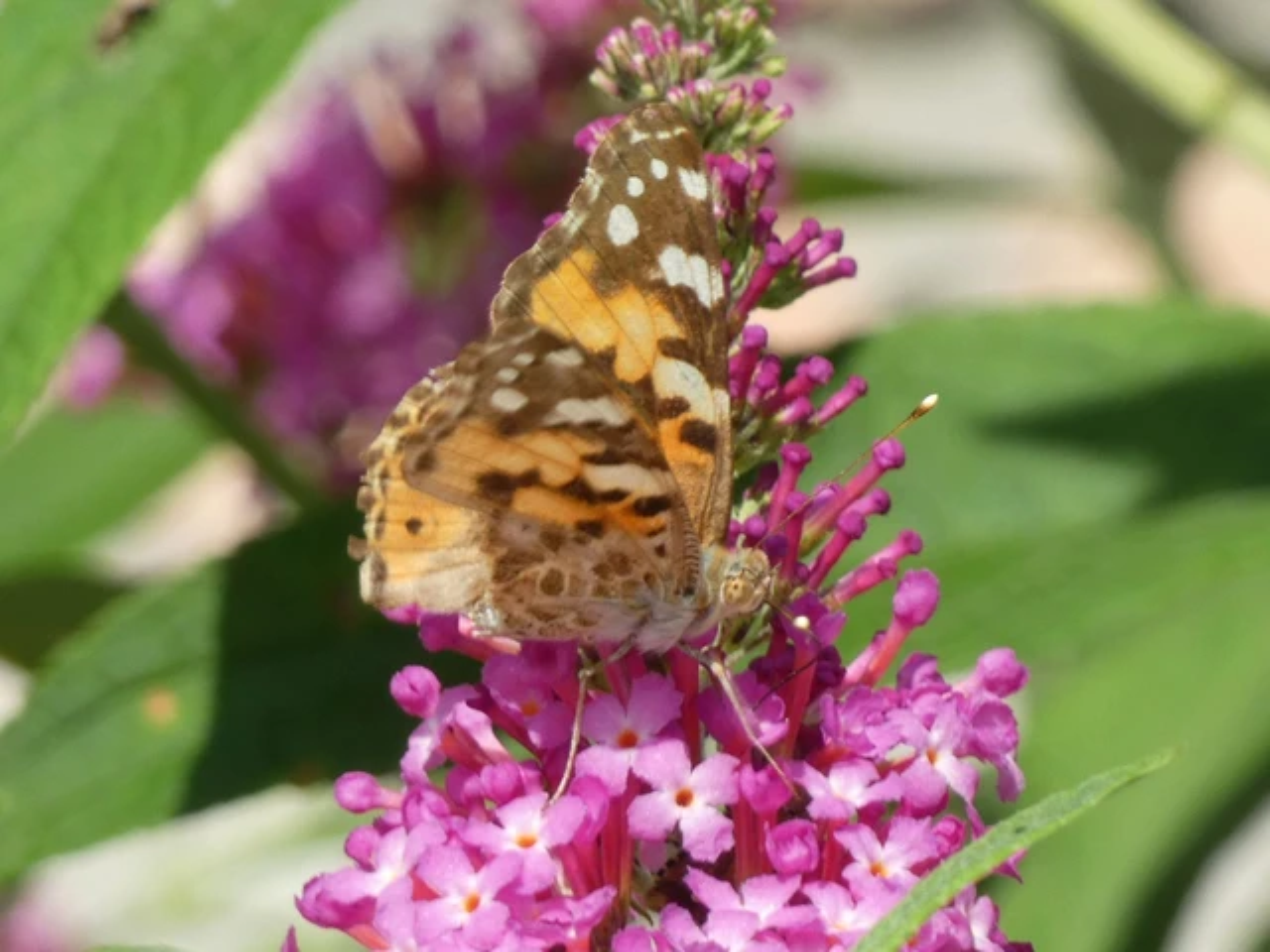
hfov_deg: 6.2
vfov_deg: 4.7
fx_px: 11704
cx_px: 635
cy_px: 476
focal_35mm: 319
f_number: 5.6
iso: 80
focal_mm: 57.2
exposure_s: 1/100
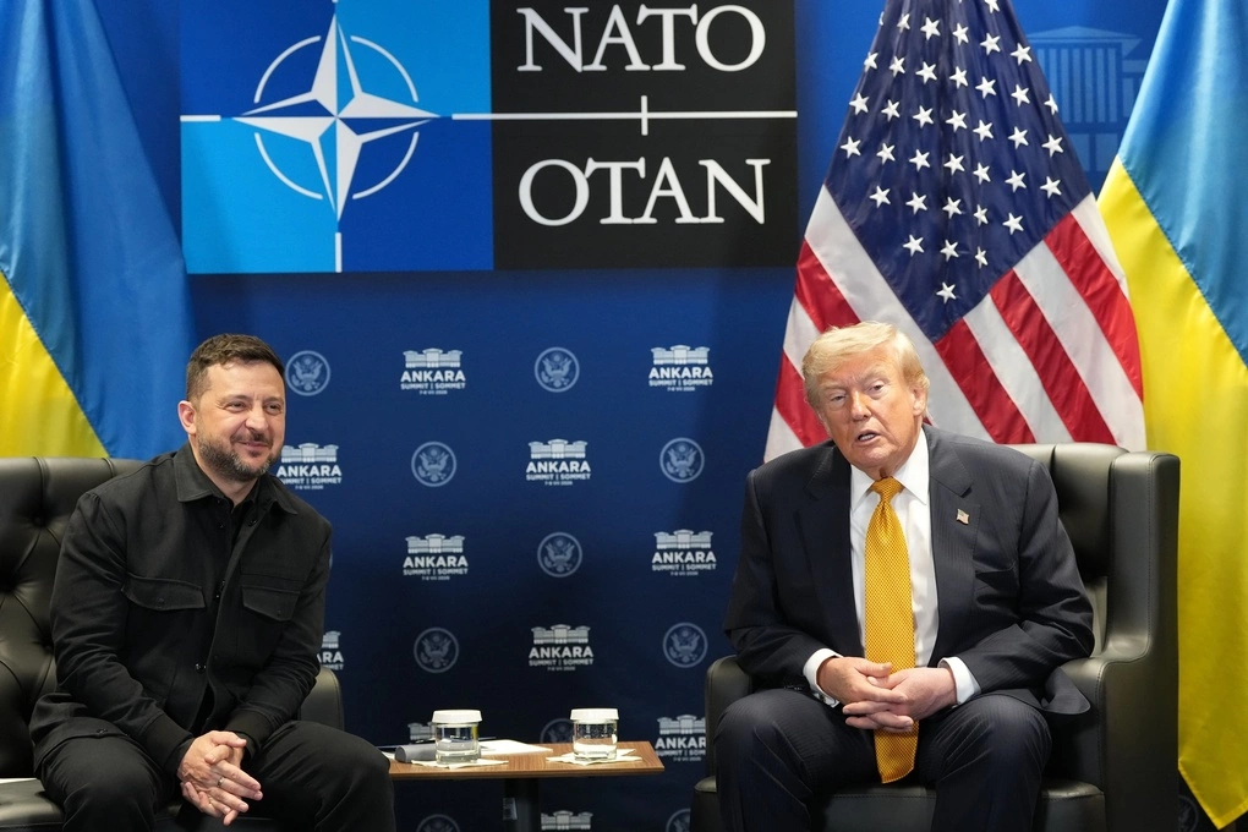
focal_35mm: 75
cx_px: 624
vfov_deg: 18.2
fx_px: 2600
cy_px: 416
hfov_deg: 27.0
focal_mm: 75
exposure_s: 1/320
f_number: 4
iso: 5000
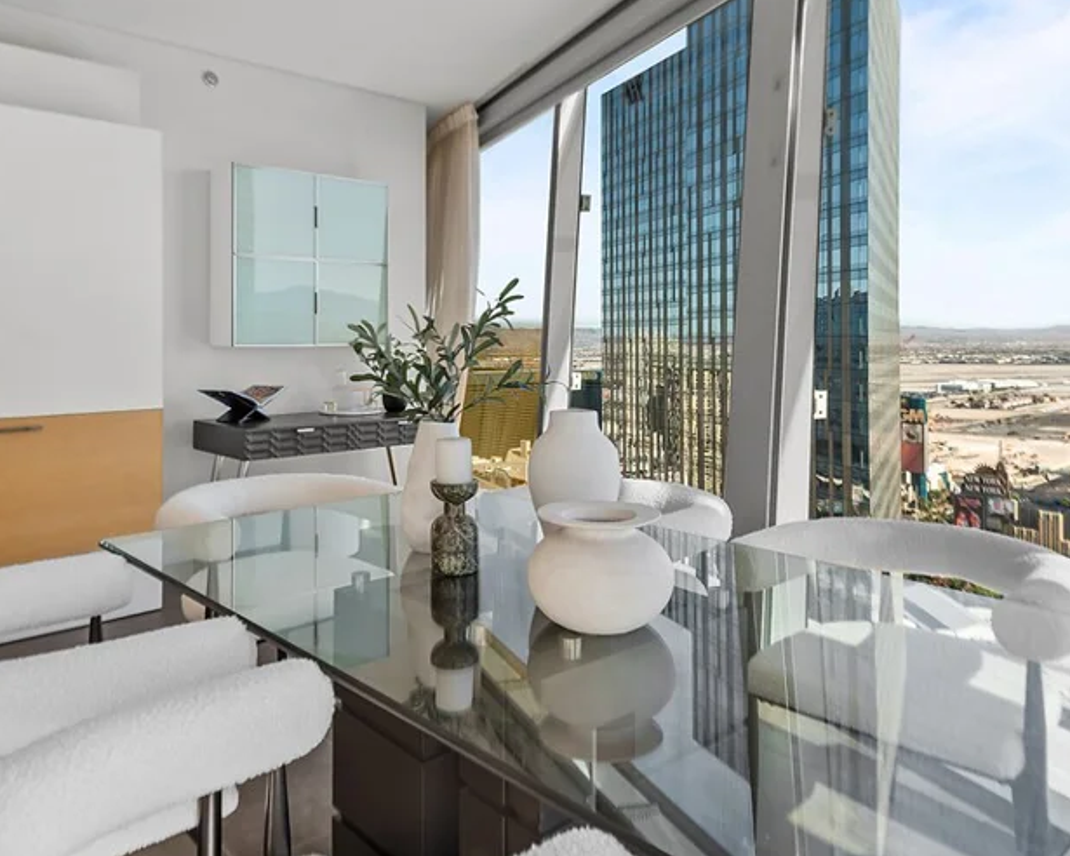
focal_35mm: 25
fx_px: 792
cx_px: 478
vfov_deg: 55.6
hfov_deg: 67.9
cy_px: 283
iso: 100
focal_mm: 16
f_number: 7.1
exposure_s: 1/80
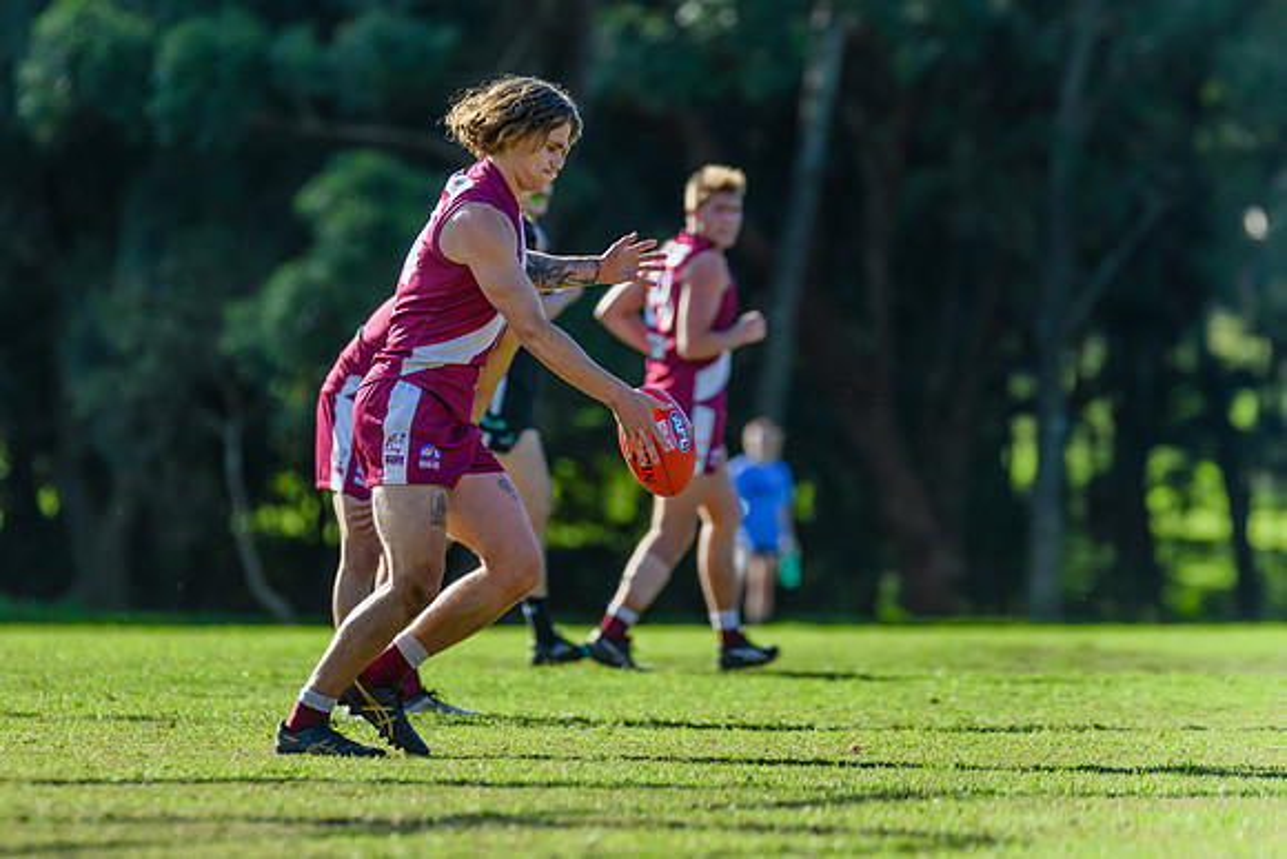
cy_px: 368
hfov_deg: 5.5
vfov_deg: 3.7
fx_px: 13291
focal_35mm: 372
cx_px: 465
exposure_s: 1/2500
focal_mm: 290
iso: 800
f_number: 4
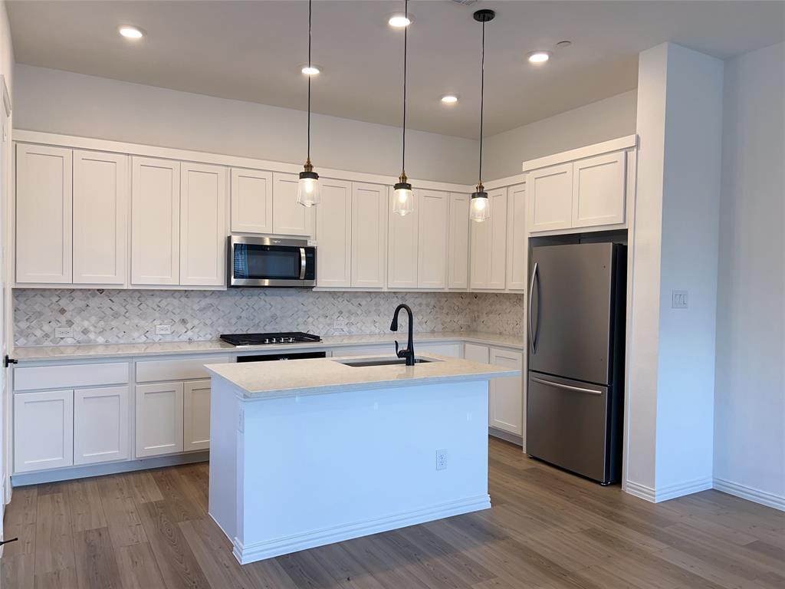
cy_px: 294
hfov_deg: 67.3
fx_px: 590
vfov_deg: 53.1
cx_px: 392
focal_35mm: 26
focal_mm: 5.7
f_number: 1.5
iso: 64
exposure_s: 1/120
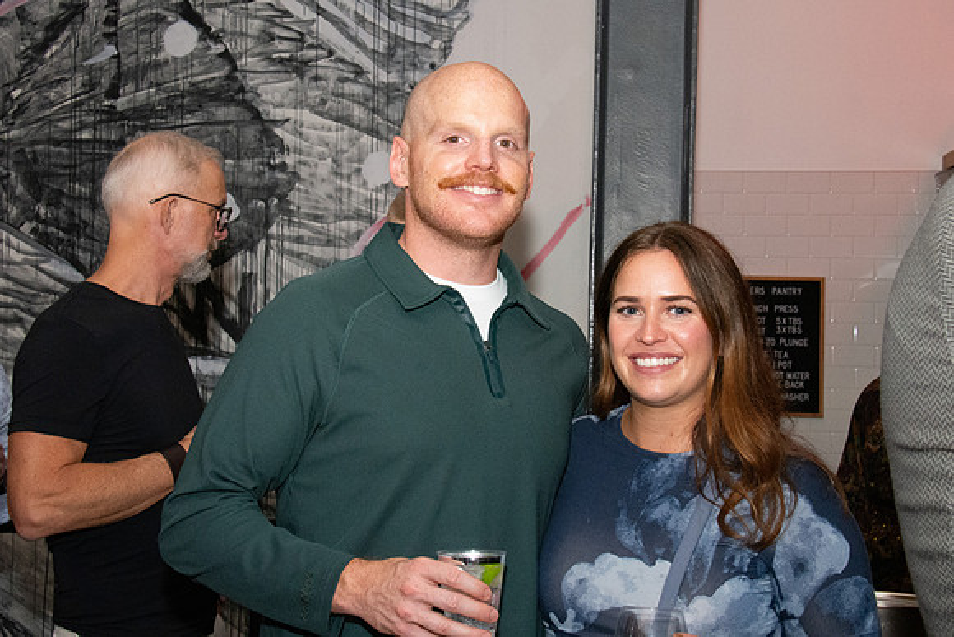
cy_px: 318
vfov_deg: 22.3
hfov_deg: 32.9
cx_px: 477
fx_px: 1615
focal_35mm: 61
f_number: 11
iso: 5000
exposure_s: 1/160
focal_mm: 38
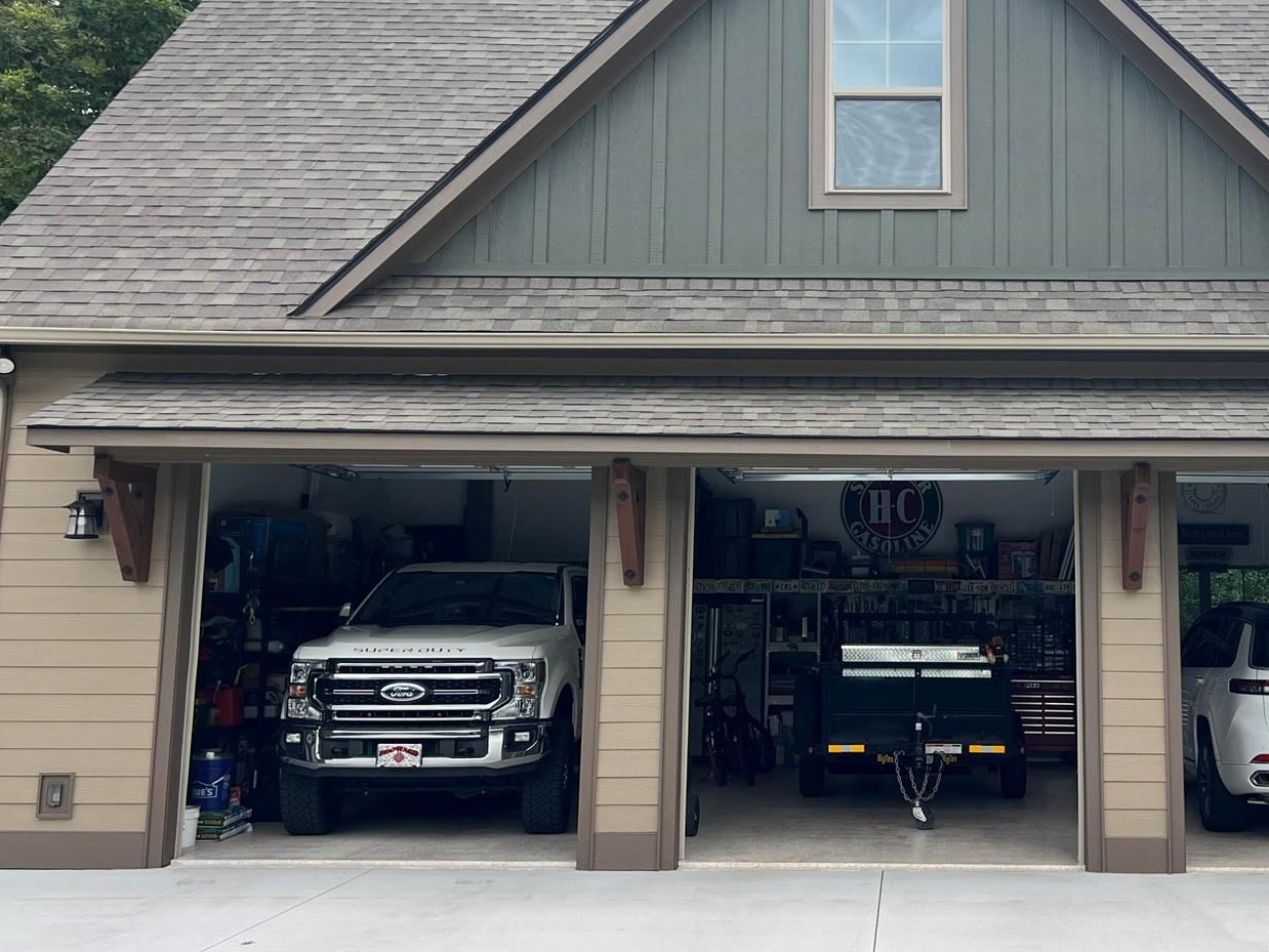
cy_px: 371
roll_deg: +0.1
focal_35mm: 43
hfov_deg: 42.9
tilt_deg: +8.1
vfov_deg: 33.5
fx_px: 1577
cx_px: 895
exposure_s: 1/2208
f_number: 1.5
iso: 50
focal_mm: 5.7
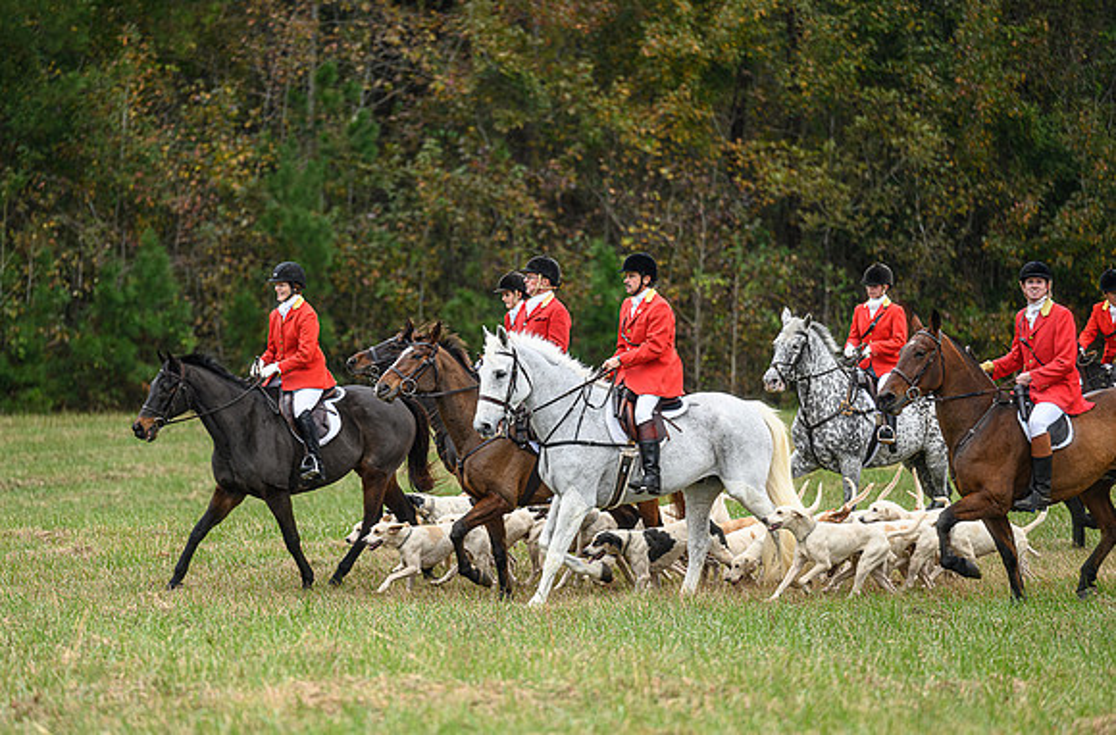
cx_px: 499
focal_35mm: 227
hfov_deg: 9.1
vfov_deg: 6.0
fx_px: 7020
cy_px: 402
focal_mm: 200
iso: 400
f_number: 3.2
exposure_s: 1/500
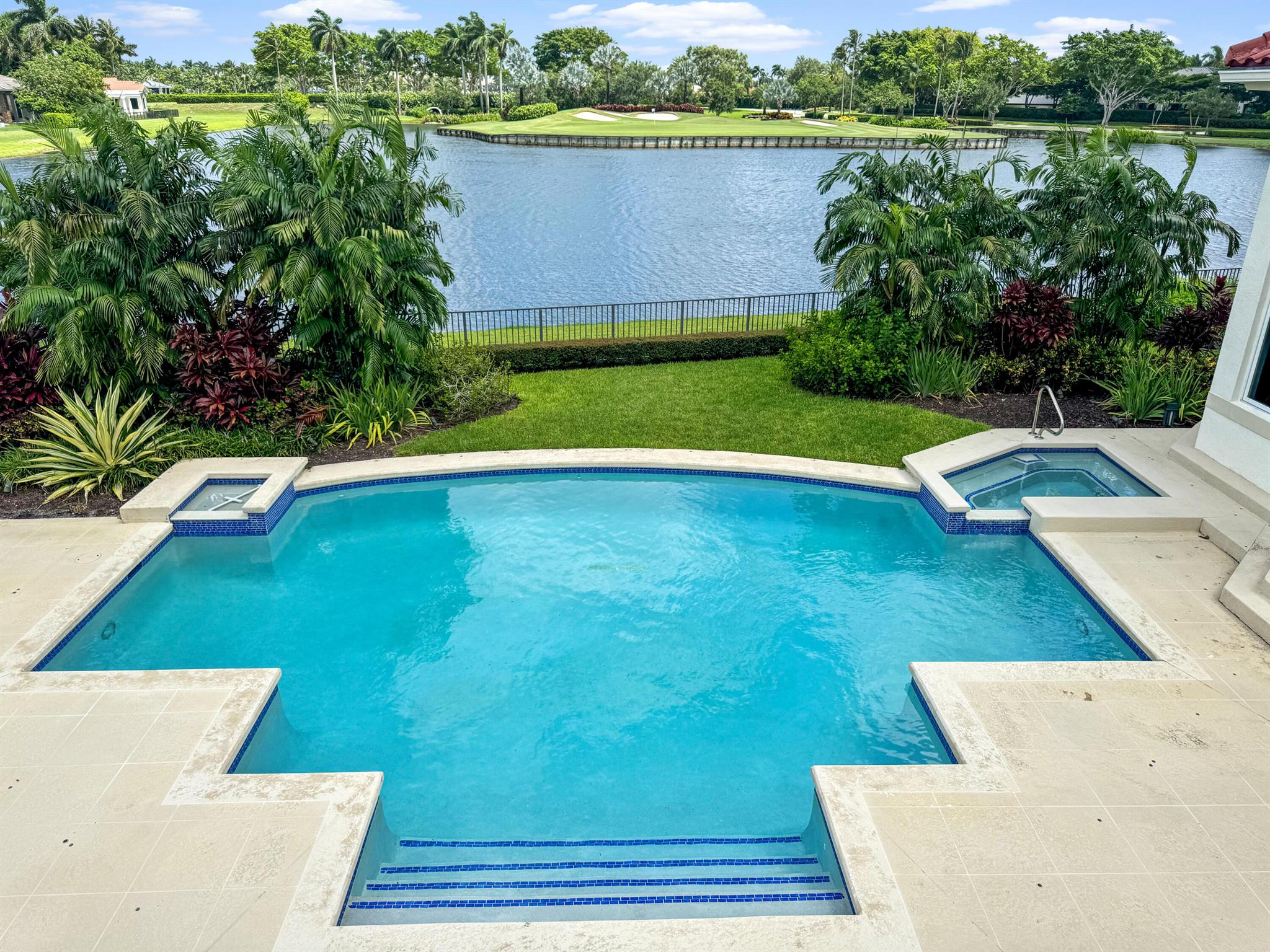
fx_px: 881
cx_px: 635
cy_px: 476
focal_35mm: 24
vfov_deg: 56.8
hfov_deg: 71.6
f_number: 1.8
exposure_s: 1/3400
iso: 80
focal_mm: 6.76
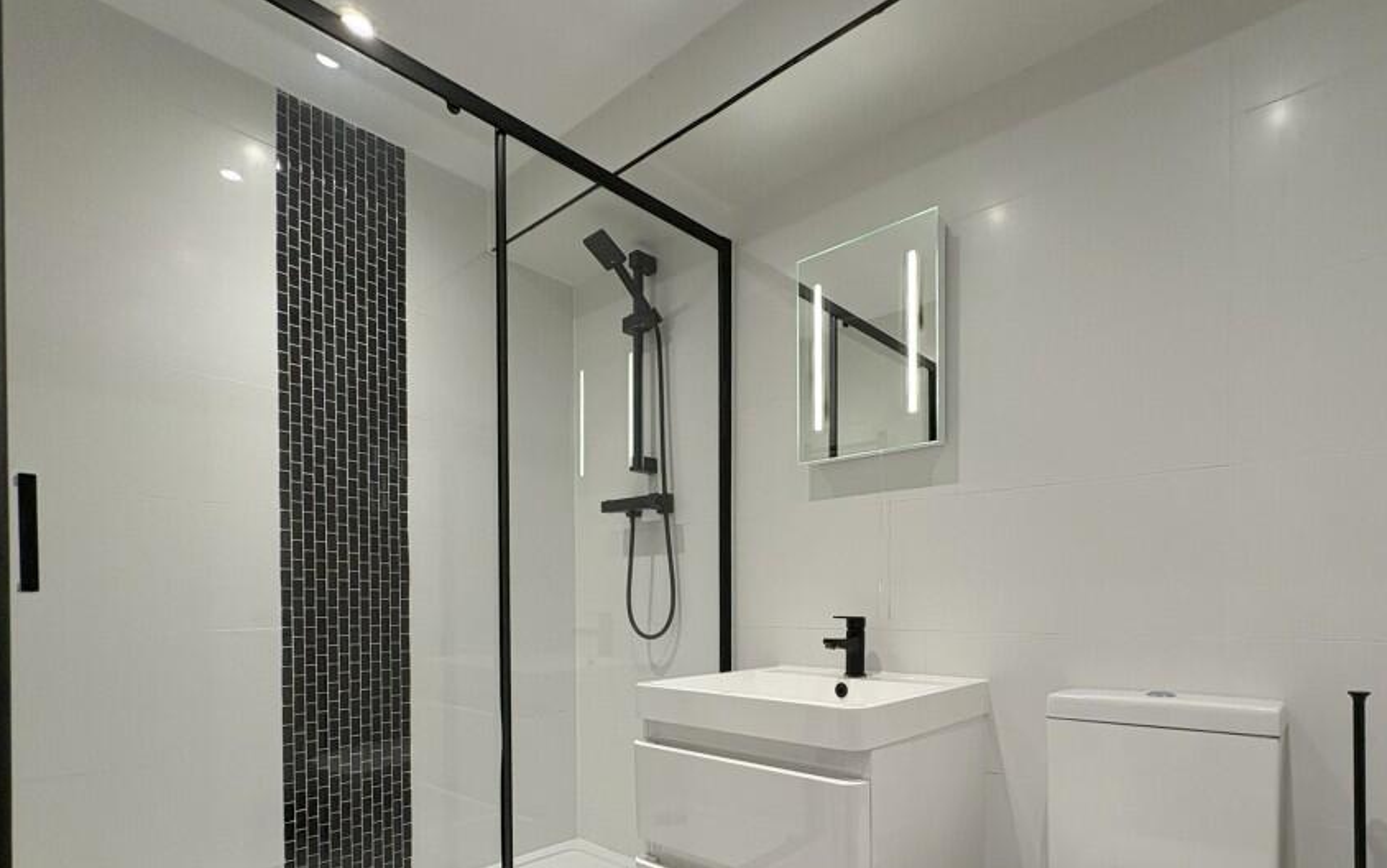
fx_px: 681
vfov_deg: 62.4
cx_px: 835
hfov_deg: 89.9
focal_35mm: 18
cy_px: 618
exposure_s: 1/100
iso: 250
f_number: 2.2
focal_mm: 2.22
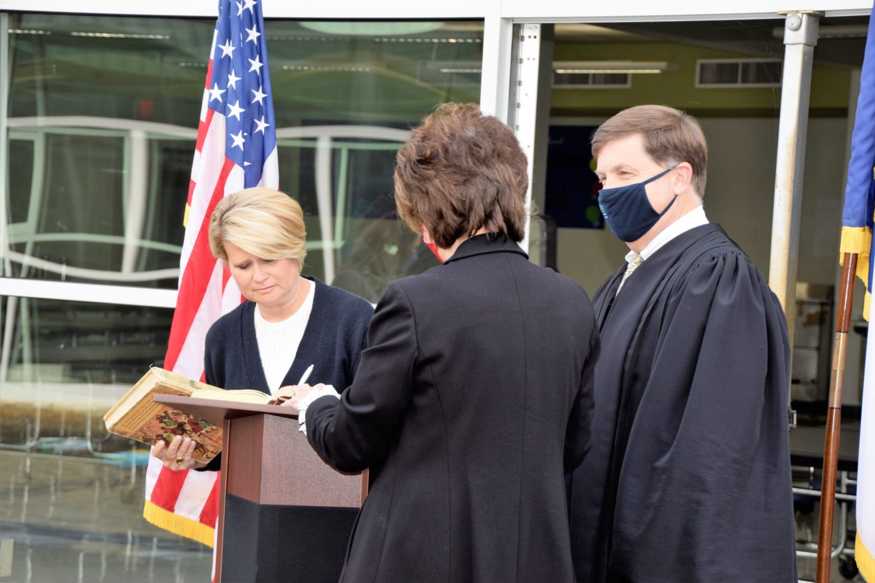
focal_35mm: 105
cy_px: 292
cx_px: 438
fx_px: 2552
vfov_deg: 13.0
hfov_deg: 19.5
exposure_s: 1/125
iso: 220
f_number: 5.6
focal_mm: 70
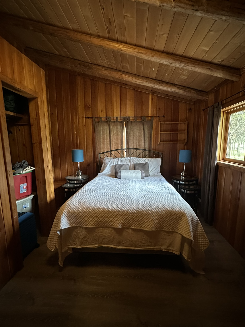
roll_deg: +0.0
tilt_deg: -6.9
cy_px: 166
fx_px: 151
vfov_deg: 94.5
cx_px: 124
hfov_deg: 78.1
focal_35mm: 16
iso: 500
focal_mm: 2.22
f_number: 2.2
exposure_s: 1/60
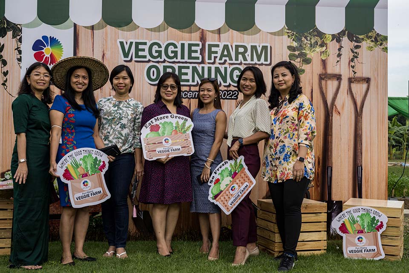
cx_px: 204
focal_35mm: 41
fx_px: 466
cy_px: 136
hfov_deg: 47.4
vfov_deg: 32.6
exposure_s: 1/320
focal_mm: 41
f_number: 7.1
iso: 560
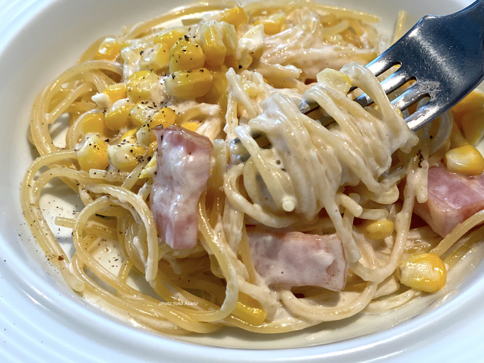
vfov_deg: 22.9
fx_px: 895
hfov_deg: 30.2
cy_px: 169
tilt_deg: -48.0
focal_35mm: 64
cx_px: 264
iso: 64
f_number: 2
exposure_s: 1/100
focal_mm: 6
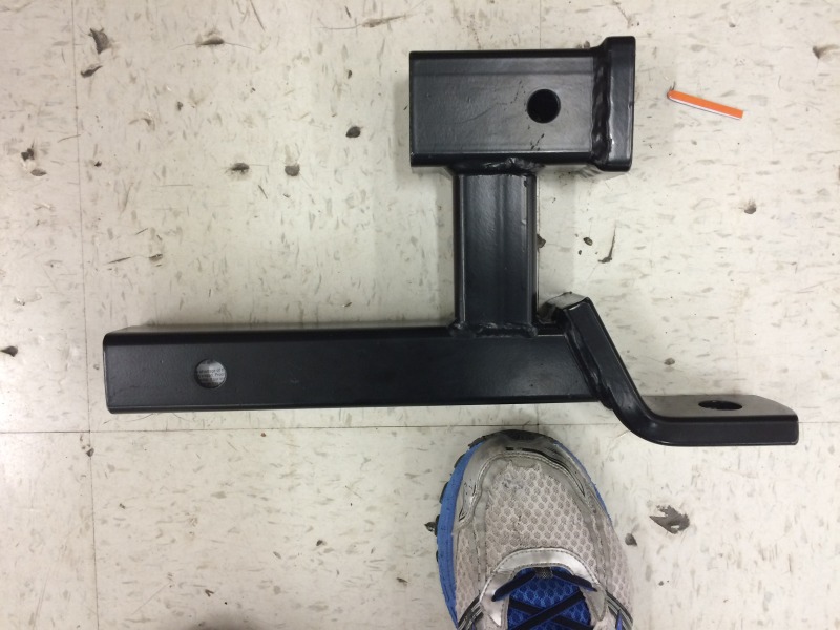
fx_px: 704
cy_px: 315
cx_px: 420
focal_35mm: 29
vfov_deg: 48.2
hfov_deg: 61.7
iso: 100
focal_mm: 4.15
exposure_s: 1/30
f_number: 2.2
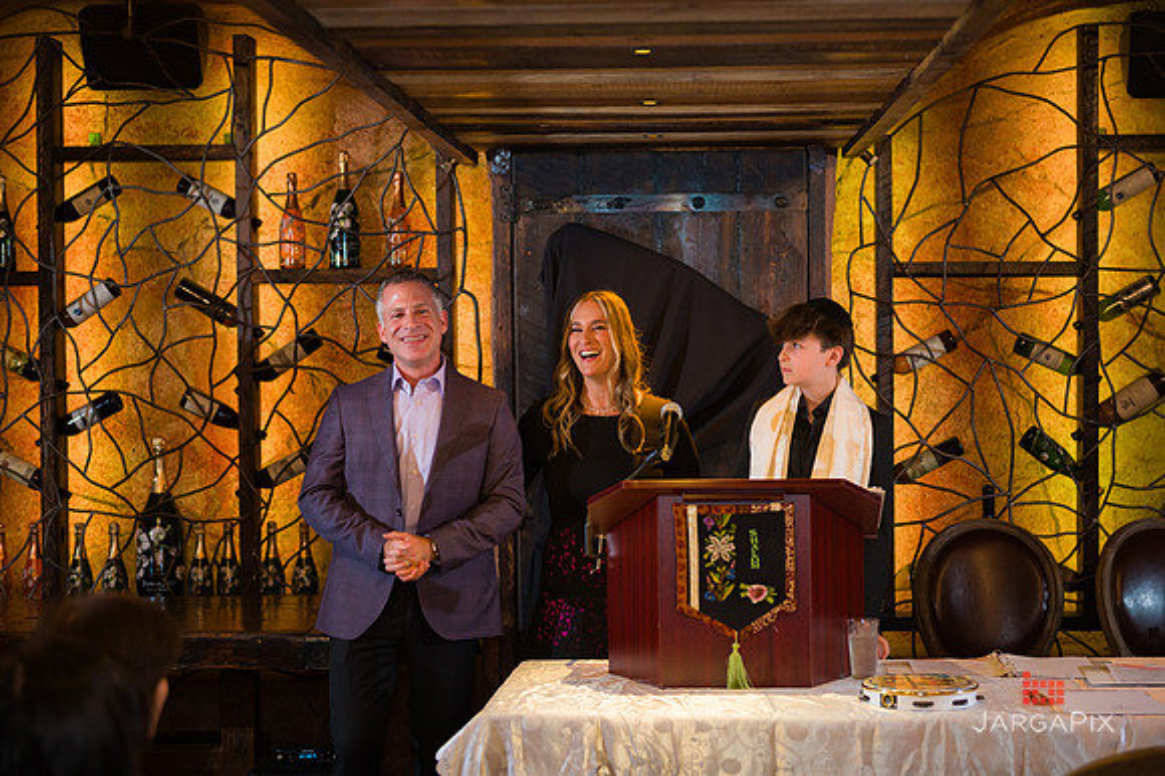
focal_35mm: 73
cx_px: 584
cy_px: 382
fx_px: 2375
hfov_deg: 27.6
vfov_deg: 18.5
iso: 1250
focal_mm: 70
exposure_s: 1/200
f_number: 4
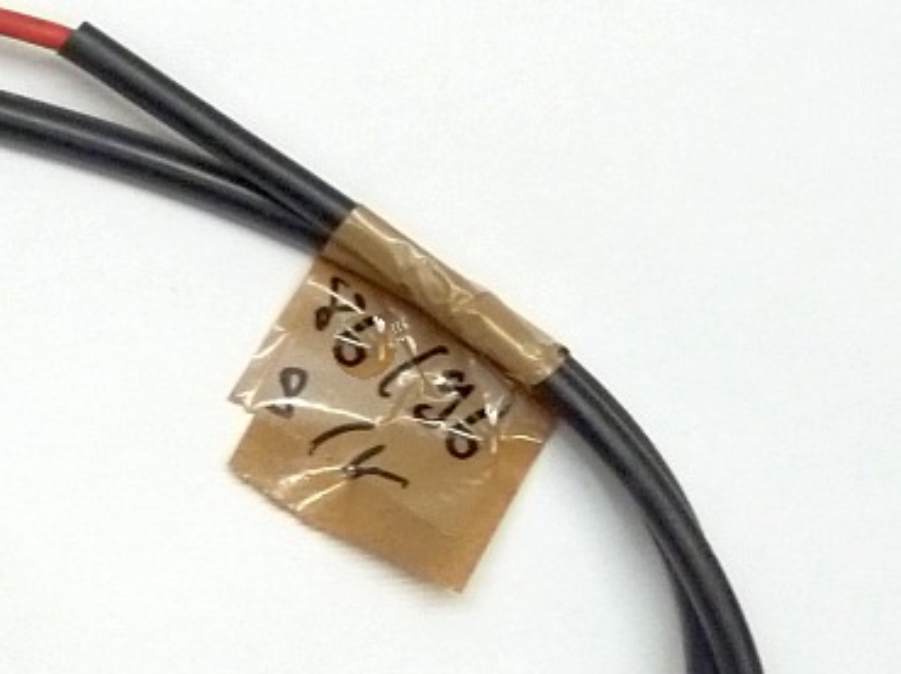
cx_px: -138
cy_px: 774
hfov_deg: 17.8
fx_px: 2757
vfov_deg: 13.6
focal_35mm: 106
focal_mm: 6.9
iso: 400
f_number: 3.7
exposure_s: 1/30
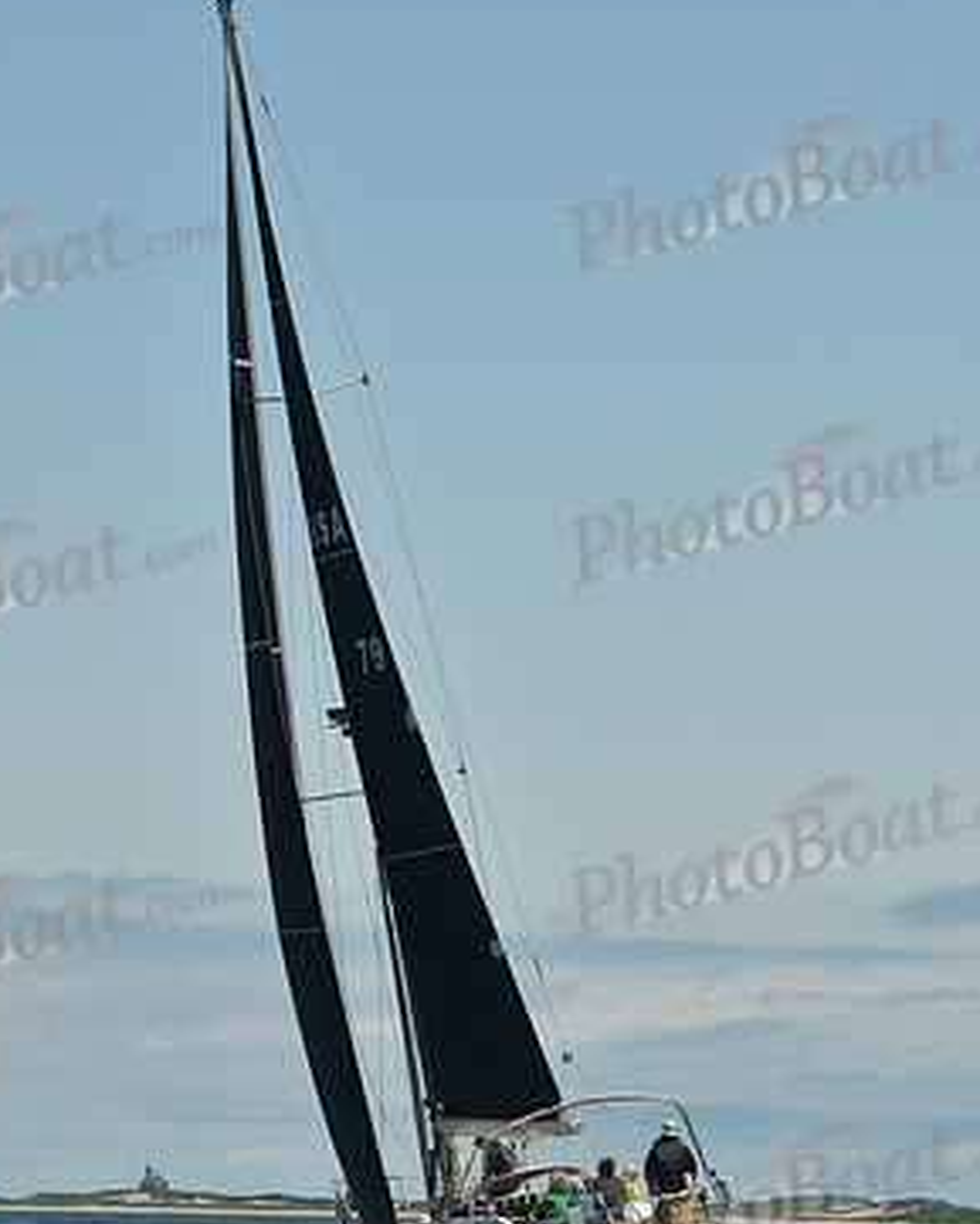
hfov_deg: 7.3
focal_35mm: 211
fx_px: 7647
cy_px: 722
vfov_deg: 9.2
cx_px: 395
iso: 320
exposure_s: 1/640
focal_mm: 140
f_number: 10
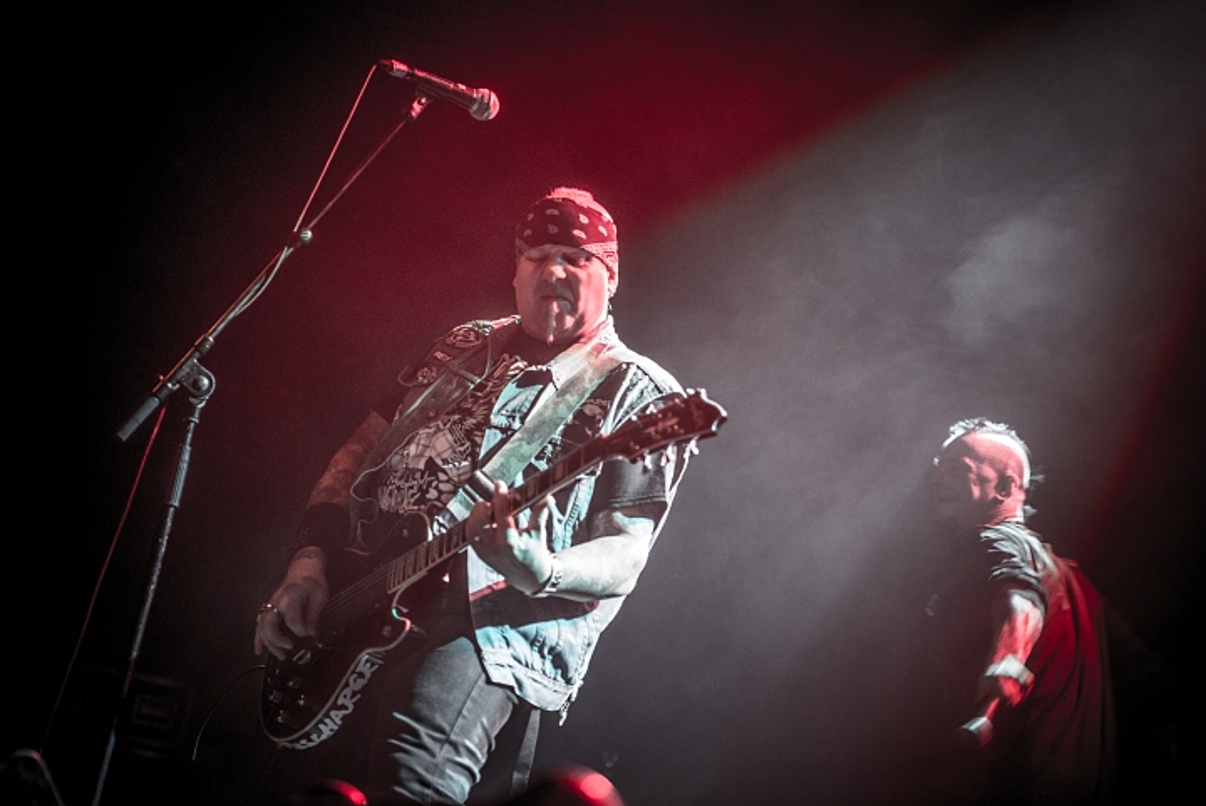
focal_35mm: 70
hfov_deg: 28.8
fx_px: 2346
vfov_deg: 19.5
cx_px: 603
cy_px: 403
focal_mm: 70
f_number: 2.8
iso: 1600
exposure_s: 1/80
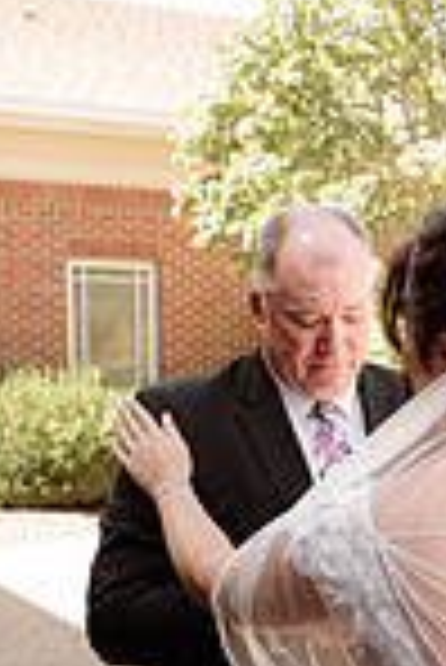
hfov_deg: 18.1
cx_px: 478
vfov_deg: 27.5
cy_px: 436
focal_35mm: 73
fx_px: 1353
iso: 160
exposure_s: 1/400
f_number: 2.8
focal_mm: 24
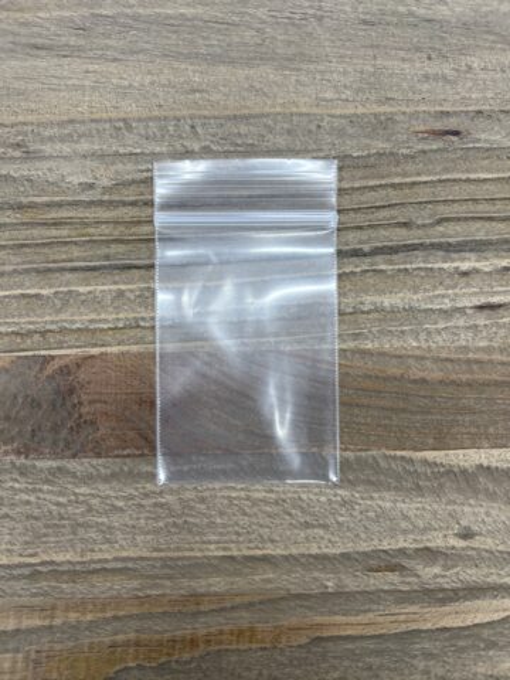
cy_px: 340
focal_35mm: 26
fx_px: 511
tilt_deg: -89.5
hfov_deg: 53.1
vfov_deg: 67.3
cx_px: 255
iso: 32
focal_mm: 5.7
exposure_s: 1/151
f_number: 1.5
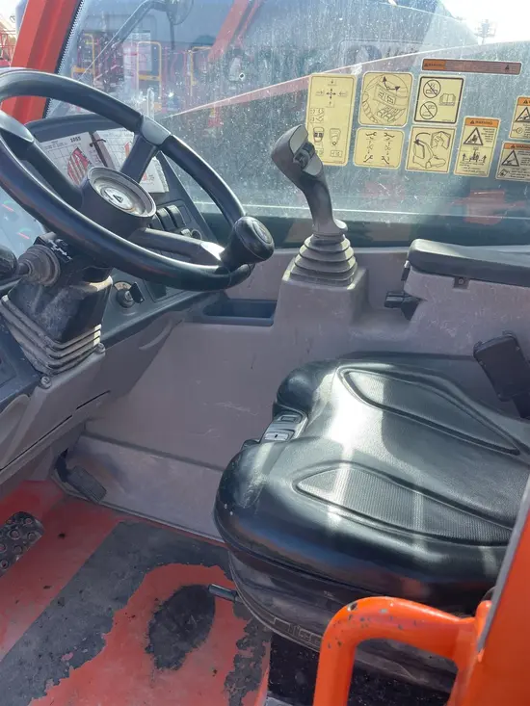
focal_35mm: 26
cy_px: 353
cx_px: 265
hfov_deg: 53.1
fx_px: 531
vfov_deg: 67.3
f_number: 1.6
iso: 32
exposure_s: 1/818
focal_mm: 4.2
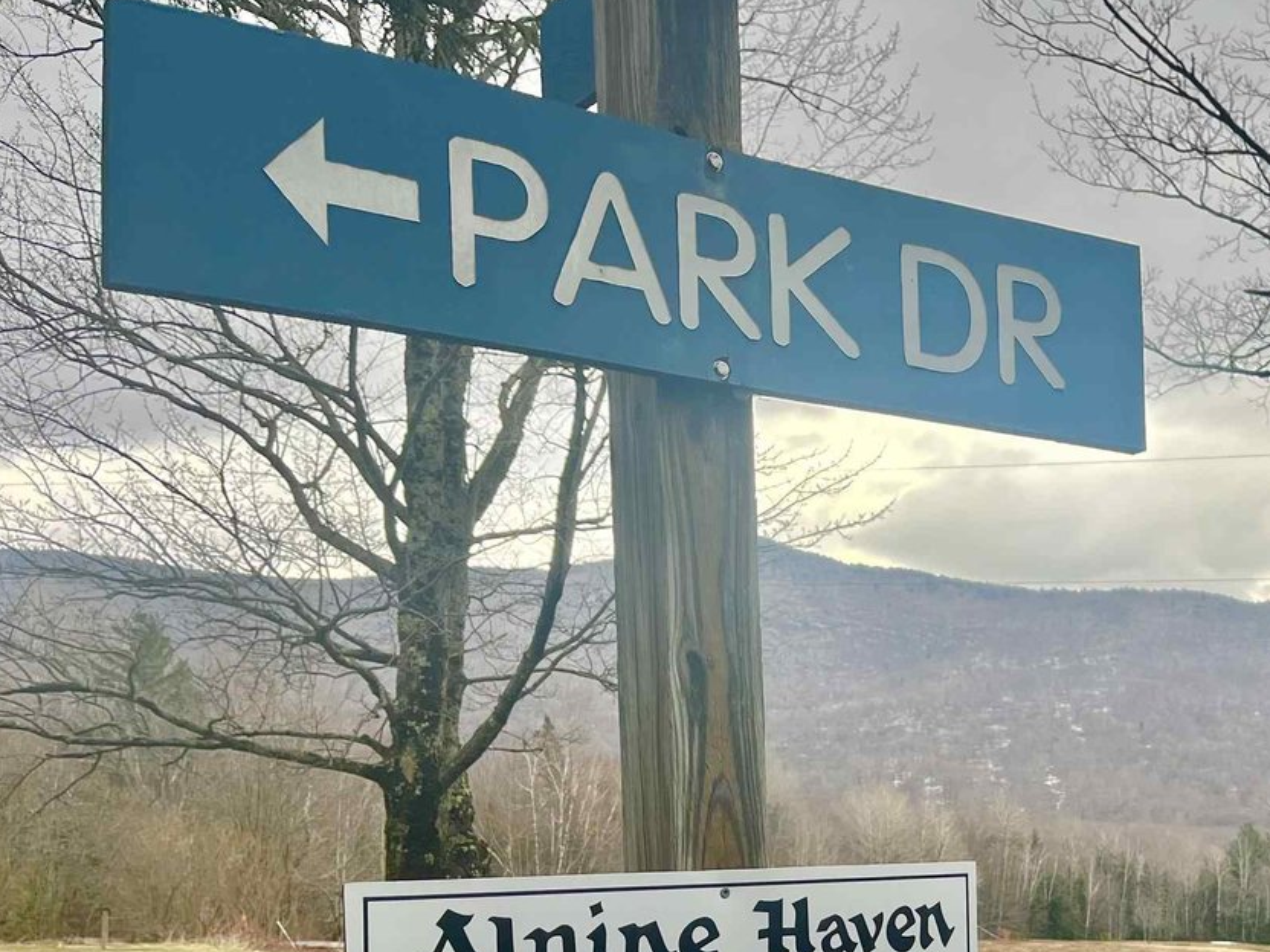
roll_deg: -0.4
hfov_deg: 36.1
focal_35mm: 50
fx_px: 1834
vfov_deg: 28.0
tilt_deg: -0.3
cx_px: 1120
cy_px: 860
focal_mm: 5.1
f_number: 1.6
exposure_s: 1/407
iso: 50
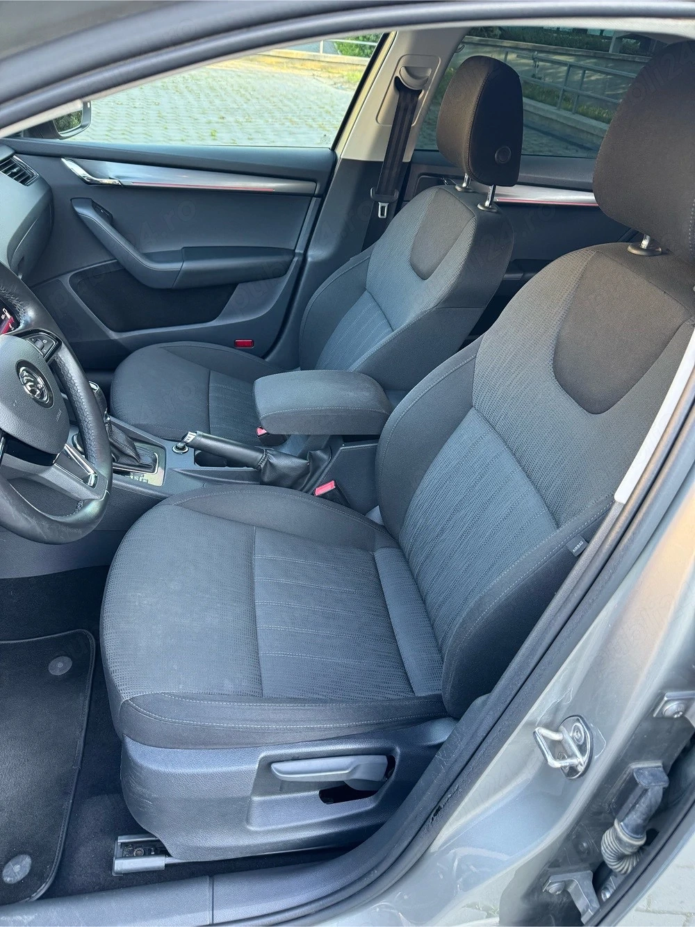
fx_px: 643
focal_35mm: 24
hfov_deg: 56.8
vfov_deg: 71.6
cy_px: 464
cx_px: 348
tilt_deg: -34.4
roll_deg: -7.3
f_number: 1.78
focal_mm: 6.76
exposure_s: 1/78
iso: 200
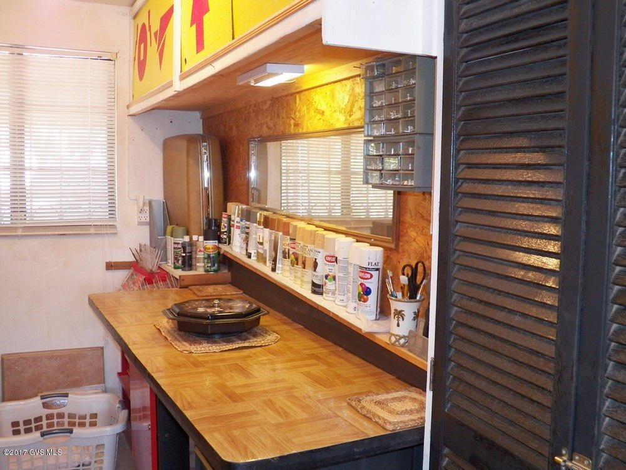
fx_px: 633
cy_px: 235
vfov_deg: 40.7
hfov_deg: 52.6
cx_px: 313
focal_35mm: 35
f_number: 2.8
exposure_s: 1/30
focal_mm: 6.3
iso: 250
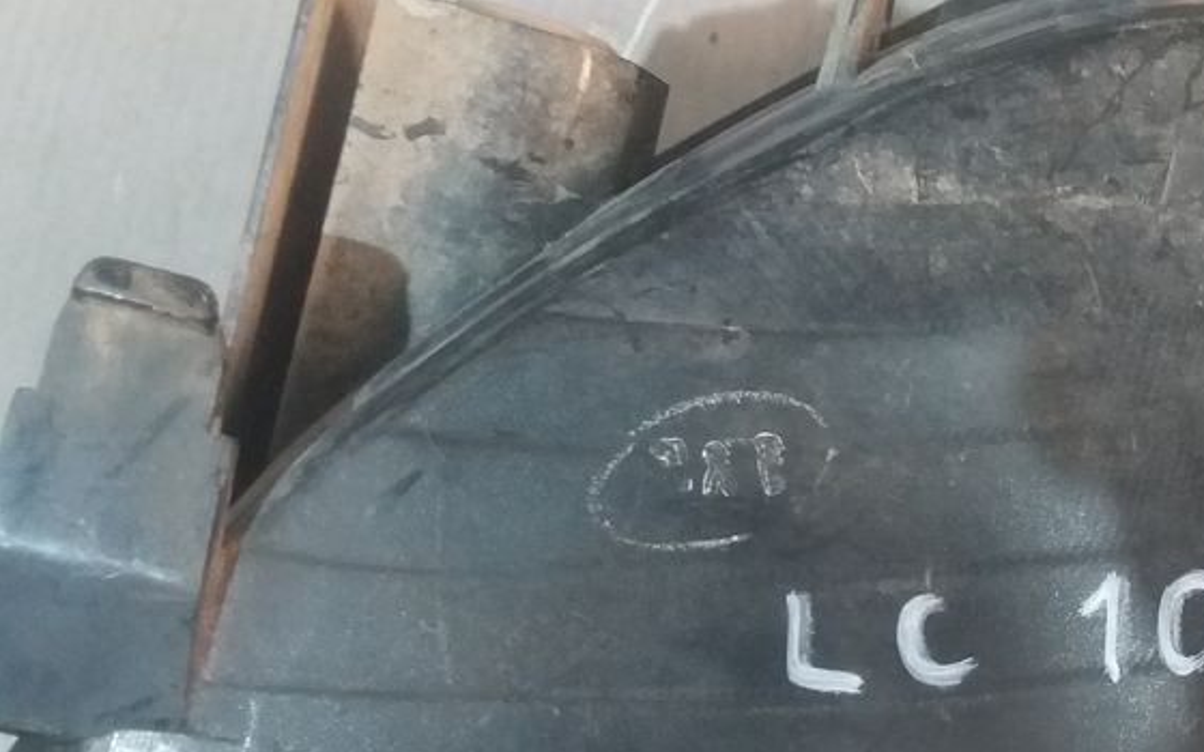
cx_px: 1073
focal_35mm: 53
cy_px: 597
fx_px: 1739
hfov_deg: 36.0
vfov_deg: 24.1
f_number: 1.9
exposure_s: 1/17
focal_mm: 3.7
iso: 320
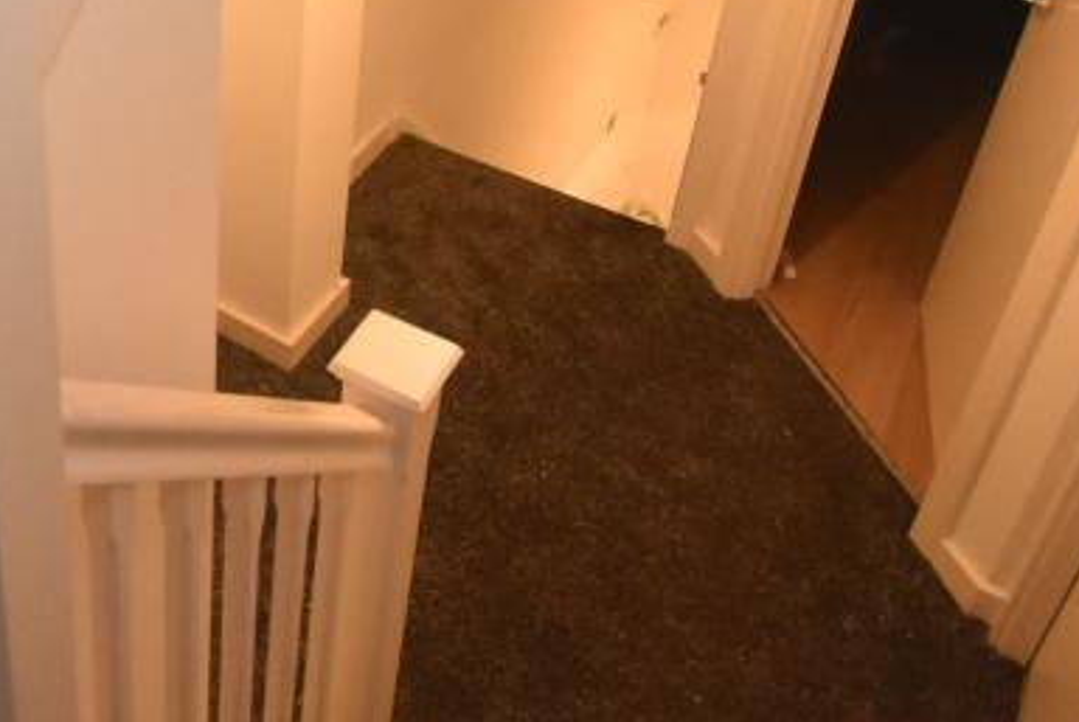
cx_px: 79
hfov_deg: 43.6
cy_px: -20
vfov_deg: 30.8
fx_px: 1200
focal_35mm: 40
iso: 2500
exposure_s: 1/60
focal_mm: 10
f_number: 4
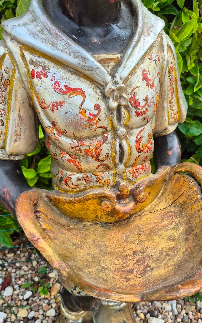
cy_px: 188
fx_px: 264
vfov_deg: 62.5
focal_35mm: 30
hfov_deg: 41.7
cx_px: 118
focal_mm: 5.4
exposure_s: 1/470
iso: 25
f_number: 1.8
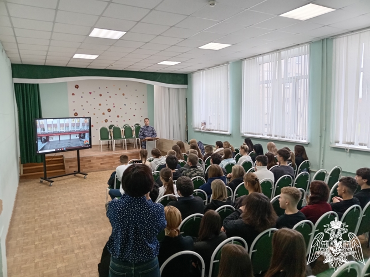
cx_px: 185
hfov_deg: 69.4
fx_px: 267
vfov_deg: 54.9
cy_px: 138
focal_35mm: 25
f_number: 1.8
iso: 395
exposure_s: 1/25
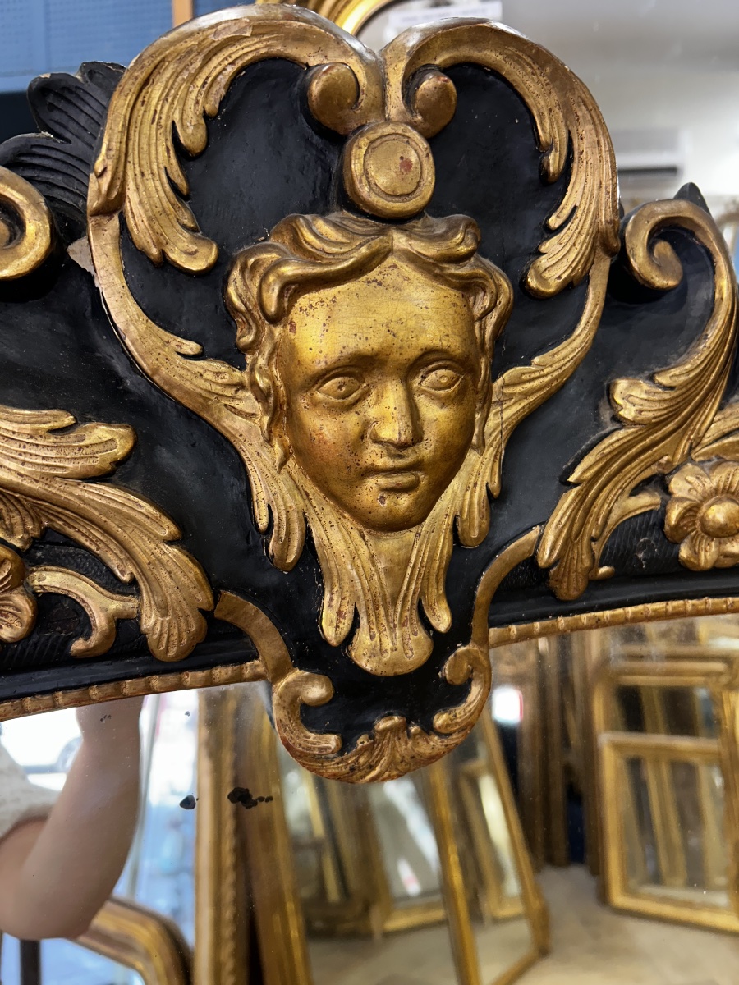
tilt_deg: -14.0
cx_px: 370
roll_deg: -0.9
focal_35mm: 26
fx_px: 740
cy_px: 492
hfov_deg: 53.1
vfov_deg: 67.3
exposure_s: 1/100
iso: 100
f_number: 1.5
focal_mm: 5.7
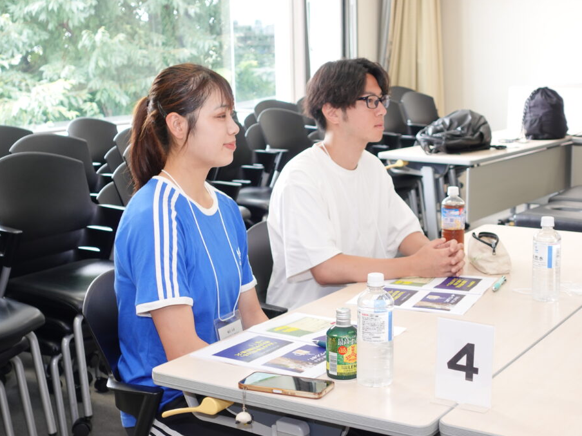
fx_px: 1009
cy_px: 217
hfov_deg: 32.2
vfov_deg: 24.4
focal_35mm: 60
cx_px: 316
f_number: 2.8
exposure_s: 1/50
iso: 125
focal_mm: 20.52
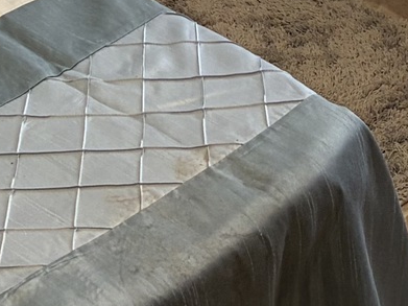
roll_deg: +2.3
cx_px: 222
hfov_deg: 11.4
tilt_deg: -18.8
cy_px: -556
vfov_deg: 7.7
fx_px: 2038
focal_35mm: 173
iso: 100
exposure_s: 1/100
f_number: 1.6
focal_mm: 5.96
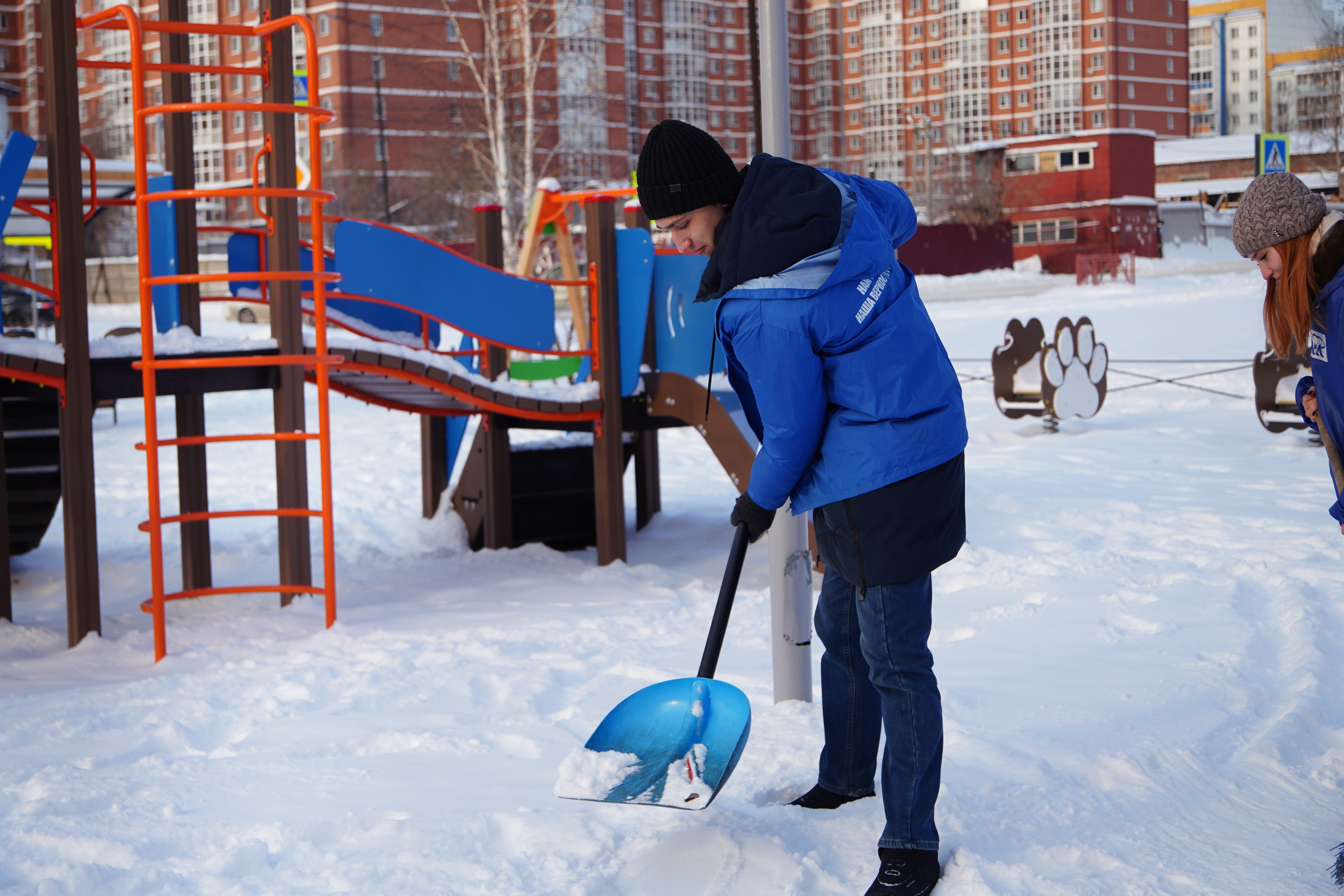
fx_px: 2054
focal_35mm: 55
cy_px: 448
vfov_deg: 24.6
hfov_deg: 36.2
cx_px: 672
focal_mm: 37
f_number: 3.2
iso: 125
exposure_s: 1/800
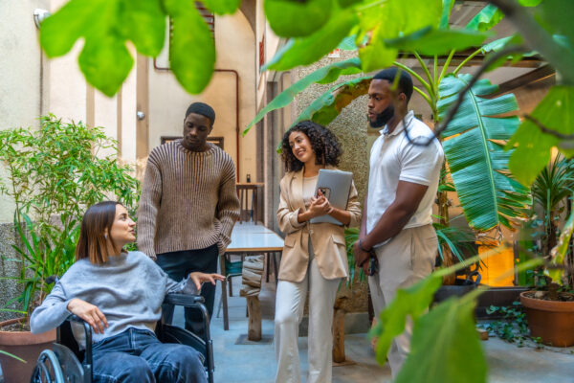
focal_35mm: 31
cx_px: 287
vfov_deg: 42.3
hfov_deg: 60.3
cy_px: 192
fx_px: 494
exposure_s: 1/160
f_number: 2.8
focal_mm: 31
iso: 2500
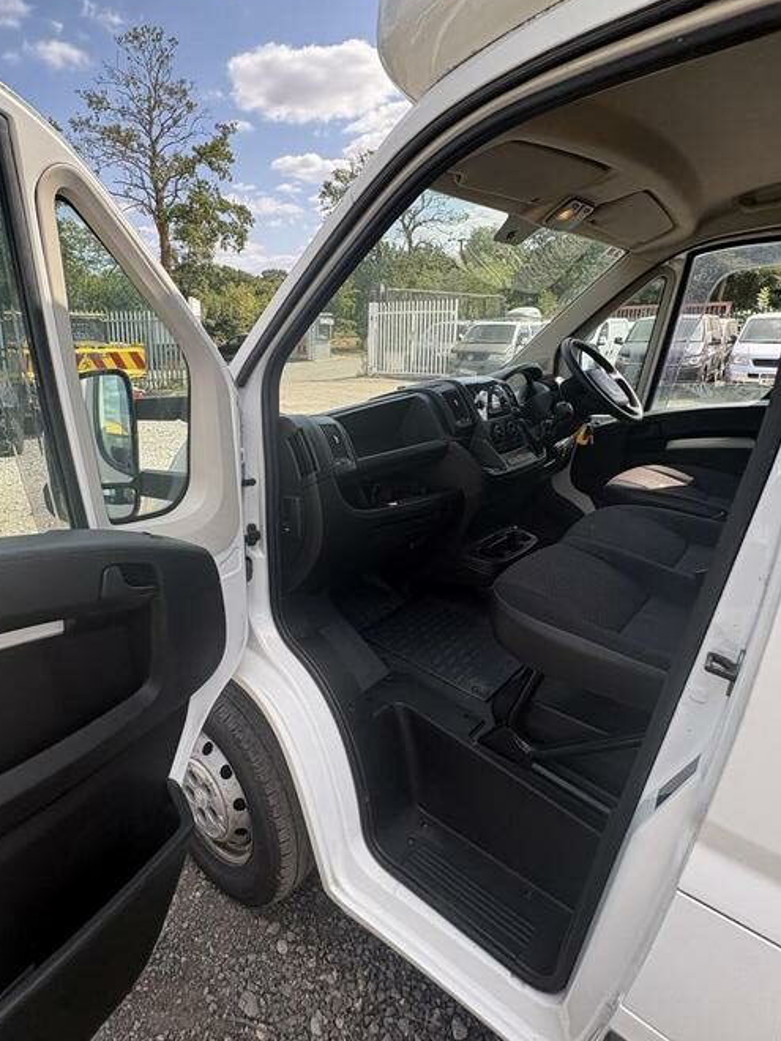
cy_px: 461
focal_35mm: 19
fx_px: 572
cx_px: 305
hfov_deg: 67.9
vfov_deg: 84.3
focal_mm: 2.22
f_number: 2.2
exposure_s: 1/495
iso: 40
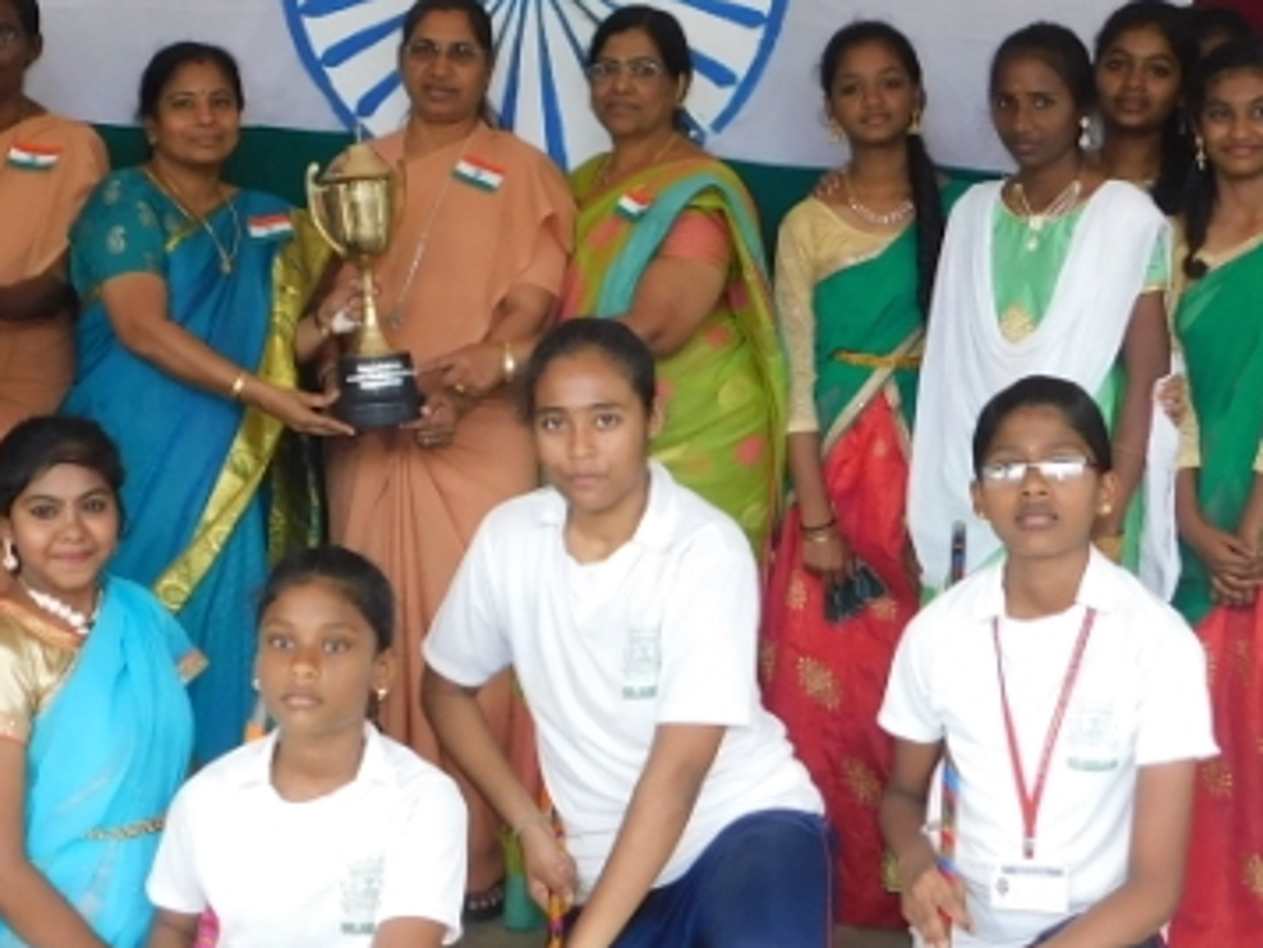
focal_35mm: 66
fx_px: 2409
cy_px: 322
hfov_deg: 29.3
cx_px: 492
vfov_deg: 22.2
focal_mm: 4
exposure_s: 1/125
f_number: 3
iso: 125
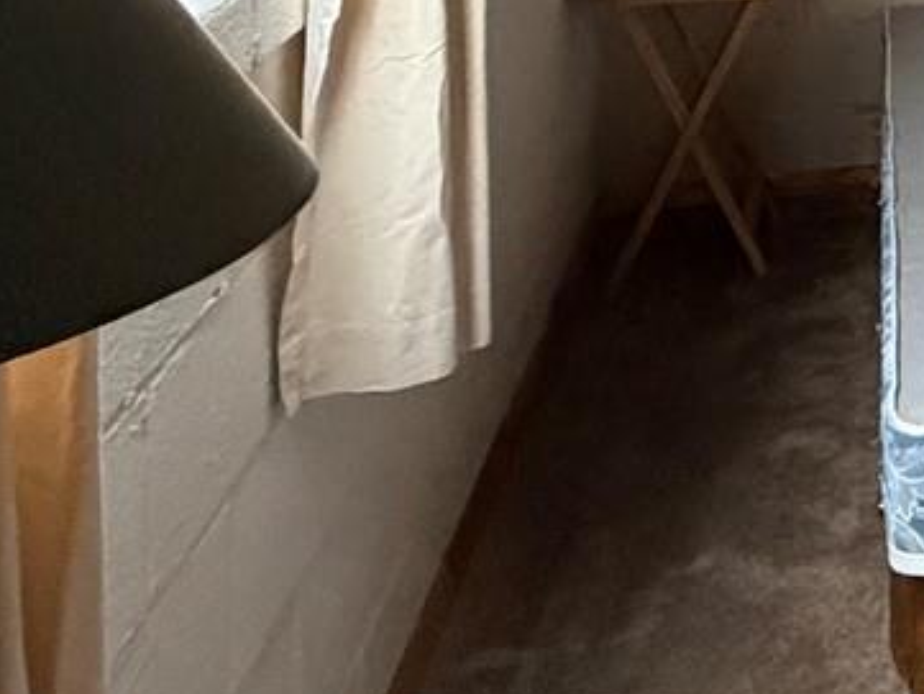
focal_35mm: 62
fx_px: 1656
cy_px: -356
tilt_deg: -2.2
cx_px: 1531
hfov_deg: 22.6
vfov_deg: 20.2
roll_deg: -1.6
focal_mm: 2.22
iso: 800
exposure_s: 1/60
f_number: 2.2
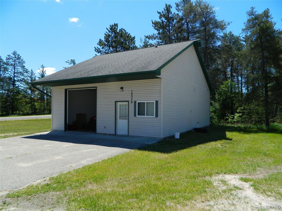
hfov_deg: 69.4
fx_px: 204
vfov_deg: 54.9
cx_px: 141
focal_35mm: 25
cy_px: 106
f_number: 3.1
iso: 80
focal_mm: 4.5
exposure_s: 1/800
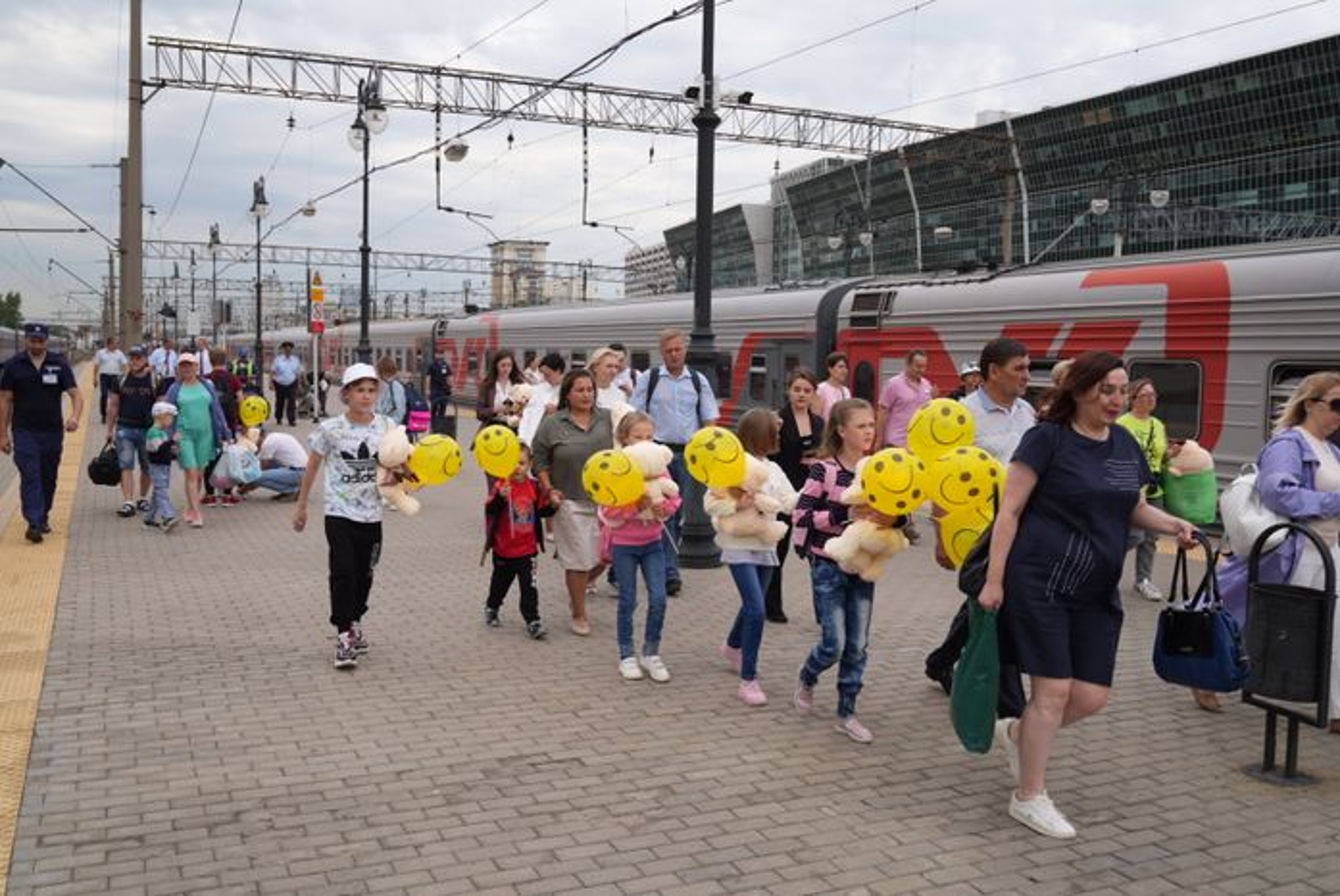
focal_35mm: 31
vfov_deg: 42.4
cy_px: 448
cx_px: 670
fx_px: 1155
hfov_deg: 60.2
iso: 100
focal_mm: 31
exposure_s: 1/200
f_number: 5.6
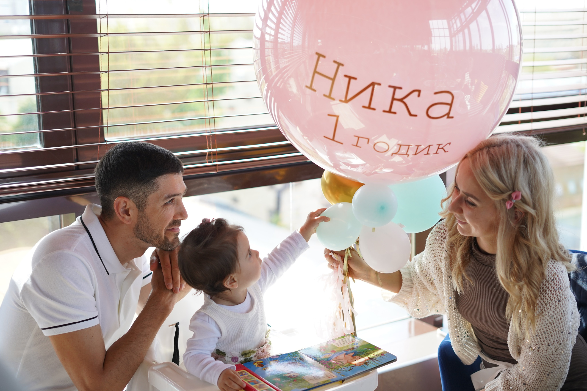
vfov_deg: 27.0
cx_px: 294
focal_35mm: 50
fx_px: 815
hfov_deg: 39.6
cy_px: 196
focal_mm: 50
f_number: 2.5
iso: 320
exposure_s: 1/320
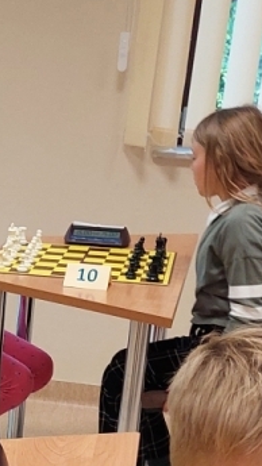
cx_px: -167
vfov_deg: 22.7
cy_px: 442
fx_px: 1124
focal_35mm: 91
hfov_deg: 12.4
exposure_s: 1/100
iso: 200
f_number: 1.8
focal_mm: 5.23
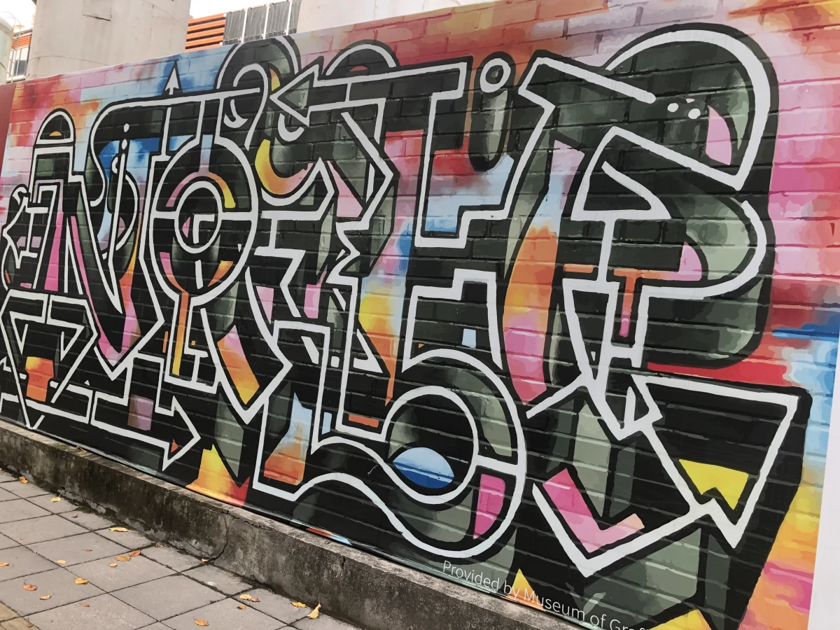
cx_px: 420
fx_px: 679
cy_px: 315
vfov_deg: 49.7
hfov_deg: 63.4
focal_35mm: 28
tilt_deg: +2.2
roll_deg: -6.6
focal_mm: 4
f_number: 1.8
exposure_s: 1/120
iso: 32
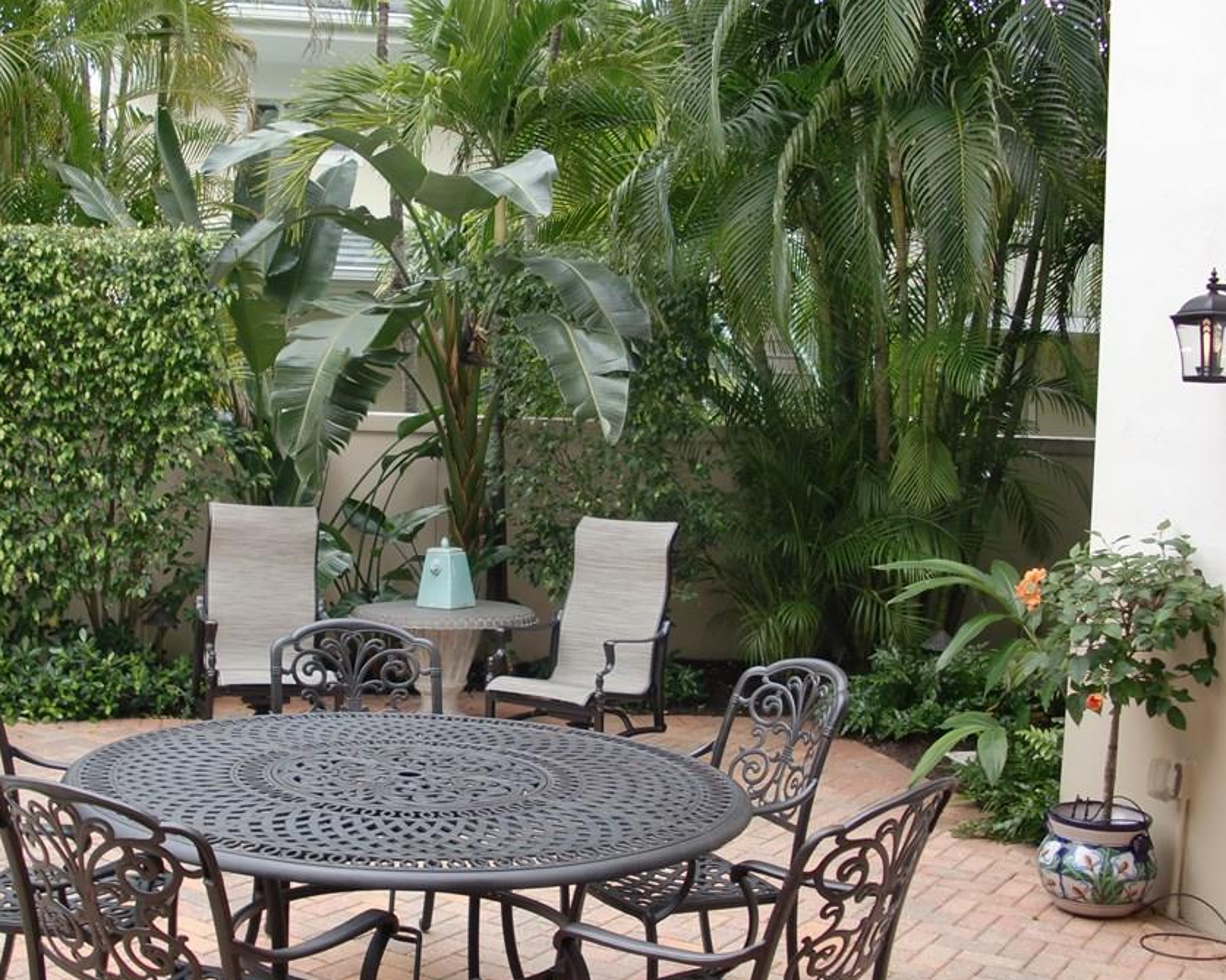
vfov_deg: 34.9
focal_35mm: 43
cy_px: 508
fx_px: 1560
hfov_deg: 42.8
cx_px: 536
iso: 64
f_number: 2.8
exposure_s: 1/125
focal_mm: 6.3
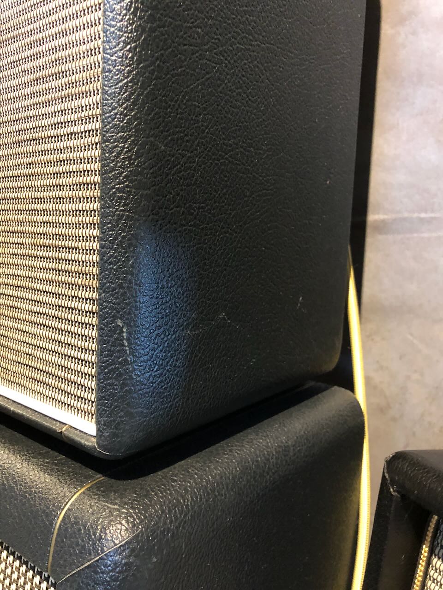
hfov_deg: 49.7
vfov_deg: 63.4
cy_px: 295
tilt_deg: -6.1
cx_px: 222
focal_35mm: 28
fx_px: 478
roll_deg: -2.2
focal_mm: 4
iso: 125
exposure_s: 1/4
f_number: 1.8
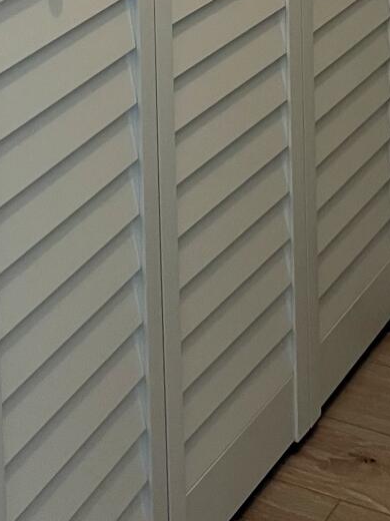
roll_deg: +1.6
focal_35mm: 100
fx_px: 1502
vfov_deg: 17.3
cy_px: -305
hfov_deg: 14.8
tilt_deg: -5.4
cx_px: 232
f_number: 1.5
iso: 100
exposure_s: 1/60
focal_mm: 5.7
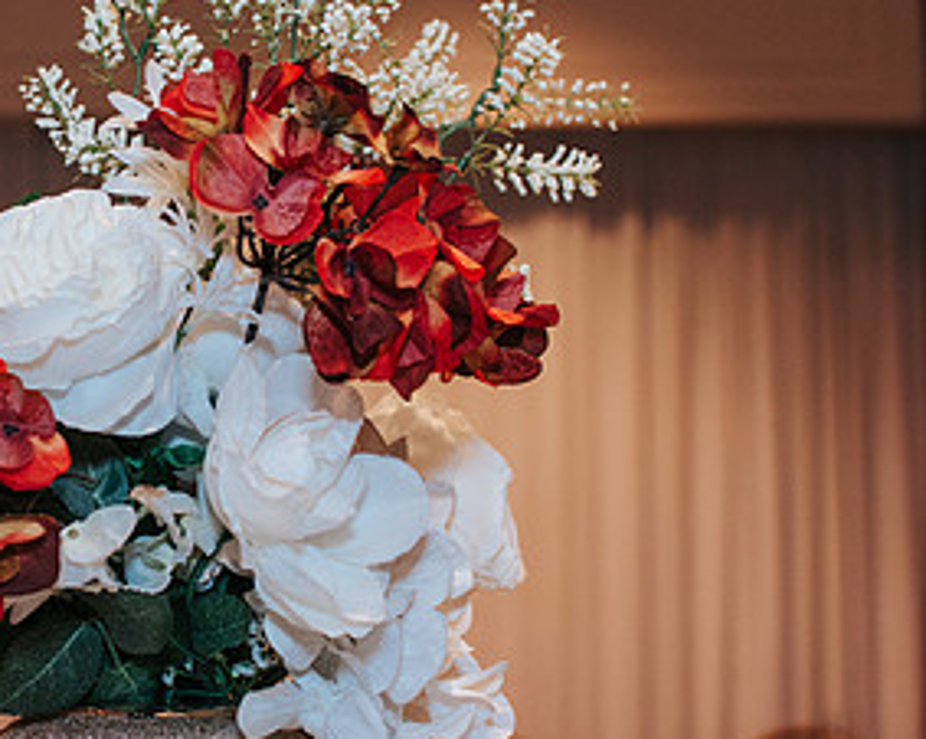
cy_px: 312
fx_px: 2766
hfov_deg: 18.7
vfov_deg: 15.2
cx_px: 105
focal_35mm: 101
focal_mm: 35
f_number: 3.2
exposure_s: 1/200
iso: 800
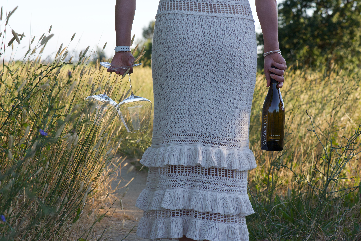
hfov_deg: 19.4
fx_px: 1053
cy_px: 120
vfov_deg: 13.1
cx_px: 180
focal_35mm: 105
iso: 800
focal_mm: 105
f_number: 9
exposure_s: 1/320
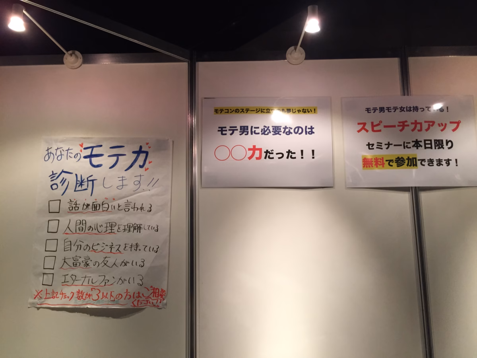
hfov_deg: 61.7
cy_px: 179
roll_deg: -0.2
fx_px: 400
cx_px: 238
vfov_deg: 48.2
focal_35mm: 29
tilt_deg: +7.0
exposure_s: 1/30
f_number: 2.2
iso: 50
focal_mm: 4.15
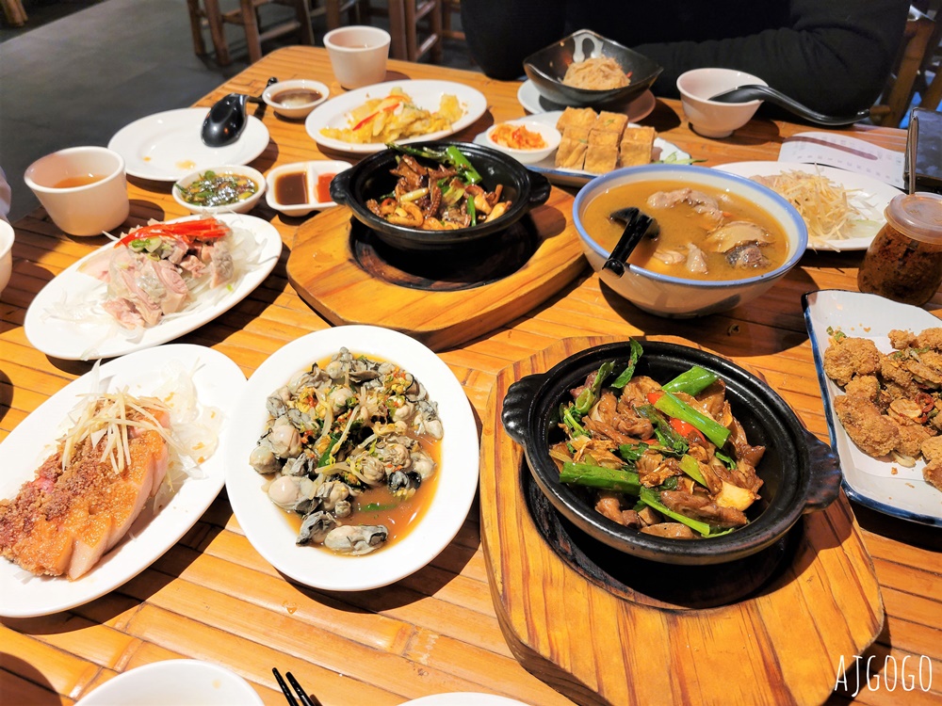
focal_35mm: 26
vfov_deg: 53.1
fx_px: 708
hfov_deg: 67.3
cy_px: 353
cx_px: 471
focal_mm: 5.4
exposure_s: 1/39
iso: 200
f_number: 1.8
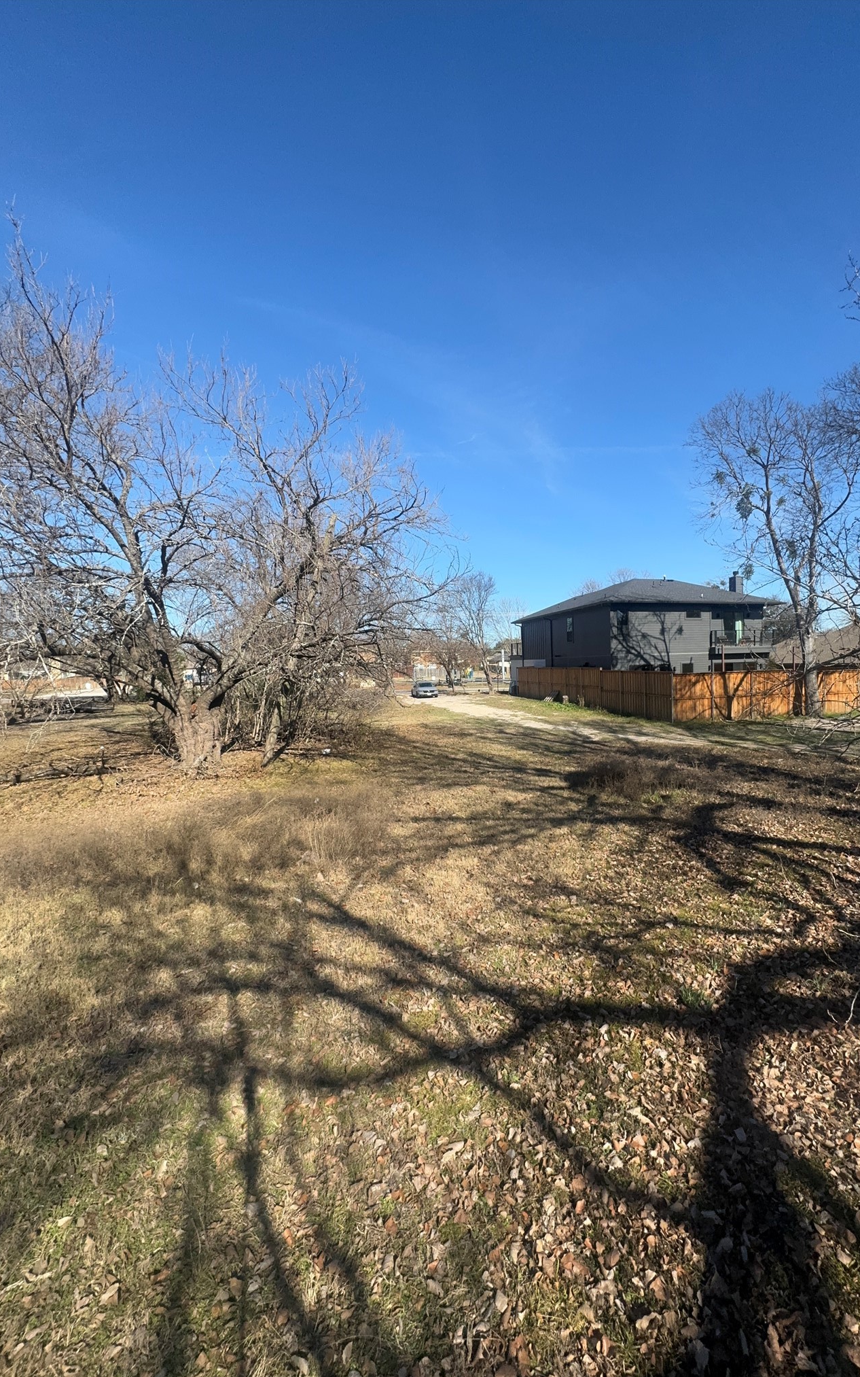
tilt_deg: -2.3
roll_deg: +1.6
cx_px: 497
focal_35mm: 15
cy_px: 695
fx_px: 563
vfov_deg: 101.5
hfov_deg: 74.3
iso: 50
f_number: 2.2
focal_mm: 2.22
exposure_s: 1/1506
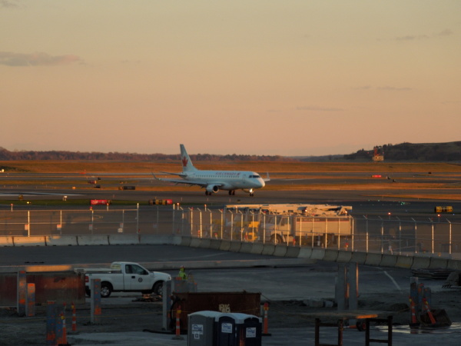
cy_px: 173
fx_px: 2544
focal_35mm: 191
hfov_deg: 10.4
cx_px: 230
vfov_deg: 7.8
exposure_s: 1/200
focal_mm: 34.4
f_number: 5
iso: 200
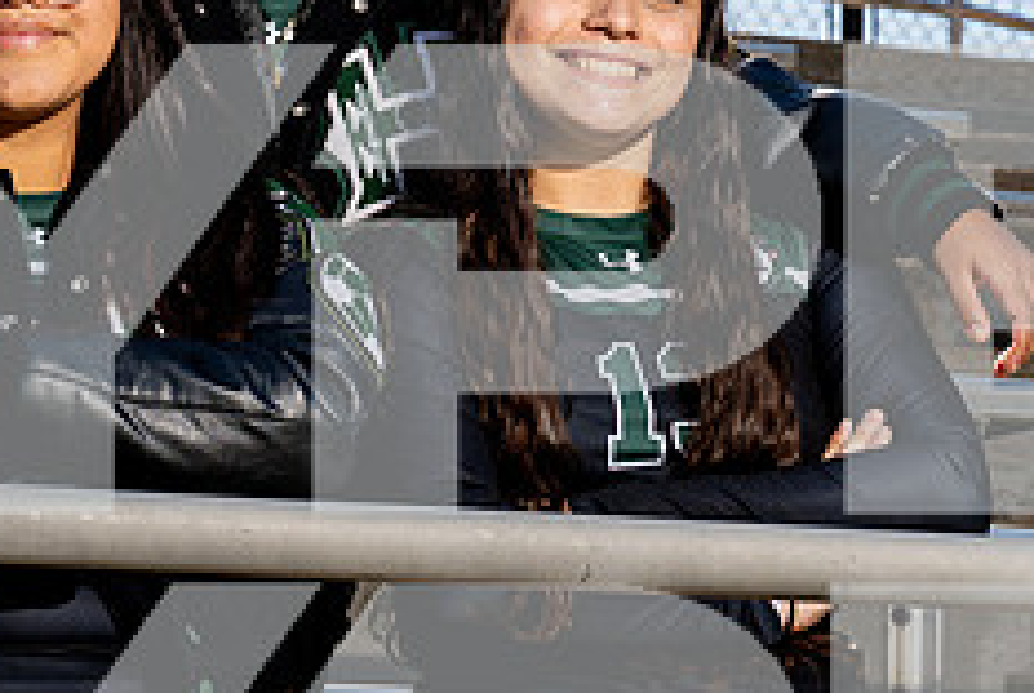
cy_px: 282
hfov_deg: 11.8
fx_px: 5004
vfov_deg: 7.9
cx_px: 226
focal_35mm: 174
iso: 100
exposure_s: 1/250
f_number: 8
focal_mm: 70
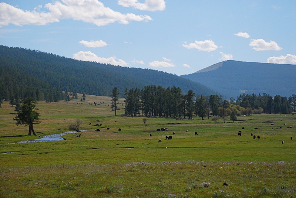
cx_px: 148
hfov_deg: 19.4
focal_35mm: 105
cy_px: 99
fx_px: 865
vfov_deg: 13.1
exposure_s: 1/2500
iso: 400
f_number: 5.6
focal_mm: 70
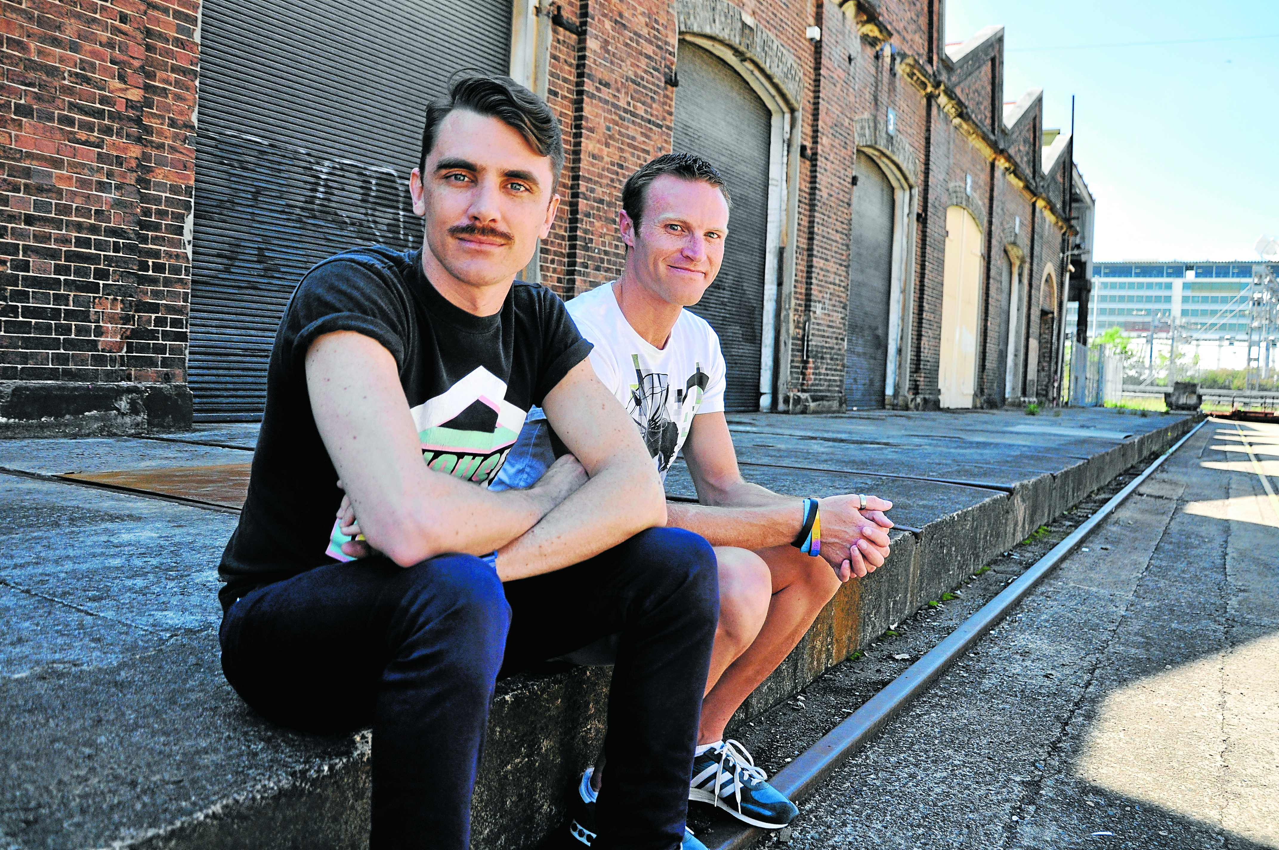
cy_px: 425
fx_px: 958
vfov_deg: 47.8
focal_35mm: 27
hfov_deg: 67.4
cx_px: 640
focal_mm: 18
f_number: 4
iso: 450
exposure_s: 1/1000
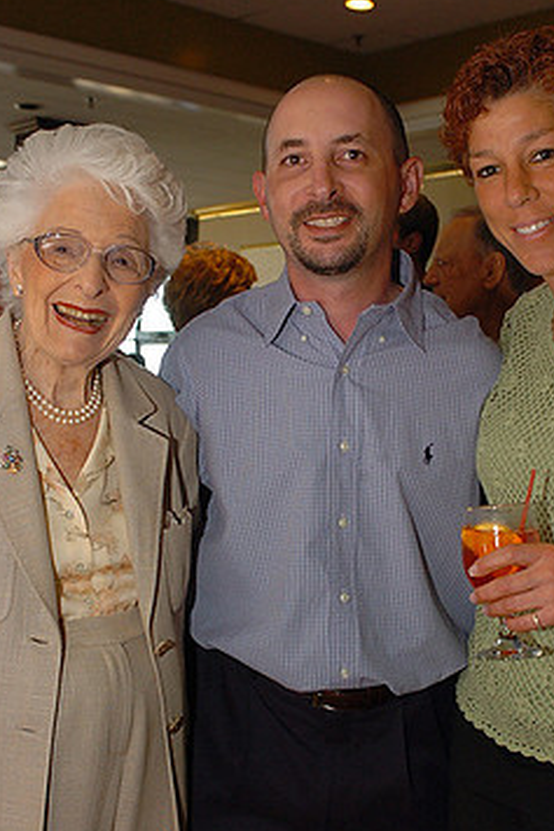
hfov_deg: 25.4
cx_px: 337
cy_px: 488
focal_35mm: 53
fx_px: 1225
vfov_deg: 37.4
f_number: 5
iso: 320
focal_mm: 28
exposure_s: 1/50
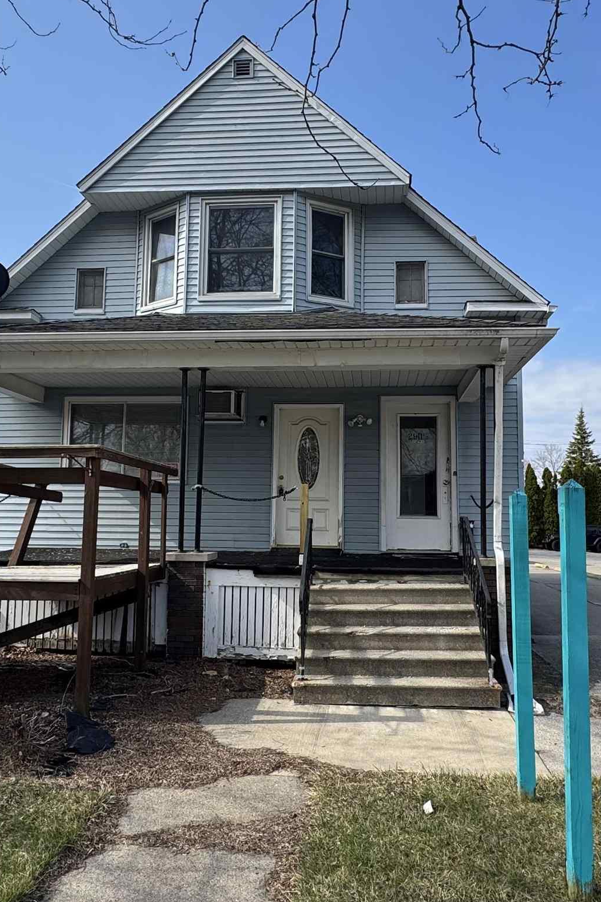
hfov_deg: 45.0
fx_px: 726
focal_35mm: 29
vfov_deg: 63.7
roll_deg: -0.7
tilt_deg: +6.2
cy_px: 440
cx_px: 302
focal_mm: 2.22
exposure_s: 1/1110
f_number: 2.2
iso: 40
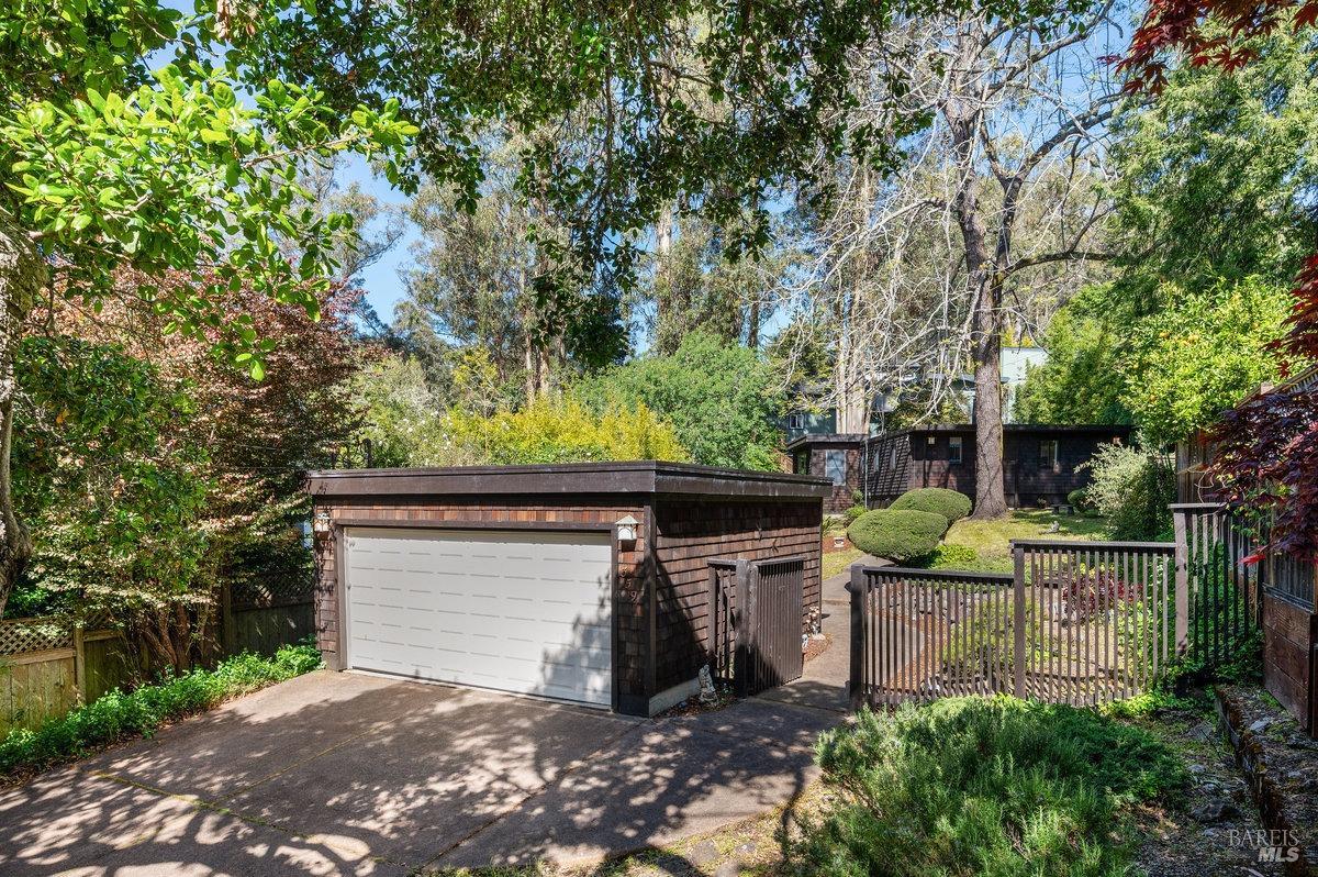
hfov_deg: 84.0
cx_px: 659
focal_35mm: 20
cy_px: 438
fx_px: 732
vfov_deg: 61.8
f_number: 9
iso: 400
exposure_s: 1/320
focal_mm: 20
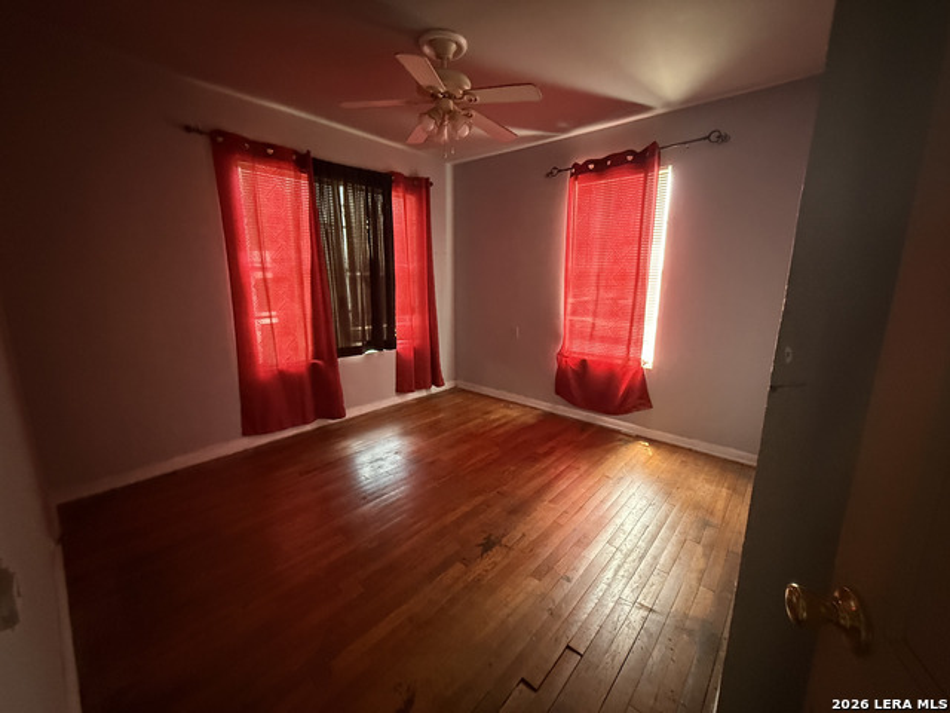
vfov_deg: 85.7
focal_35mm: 14
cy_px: 356
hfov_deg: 102.1
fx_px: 384
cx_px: 475
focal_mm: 2.22
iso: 1000
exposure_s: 1/60
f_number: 2.2
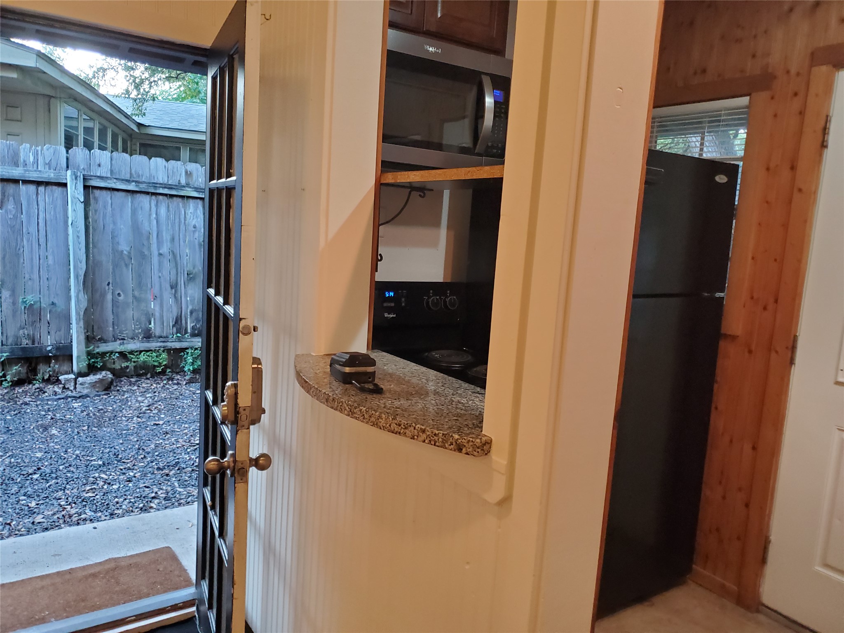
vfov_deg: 53.1
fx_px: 634
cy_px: 316
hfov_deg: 67.3
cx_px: 422
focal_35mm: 26
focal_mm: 4.3
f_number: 1.5
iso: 640
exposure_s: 1/120
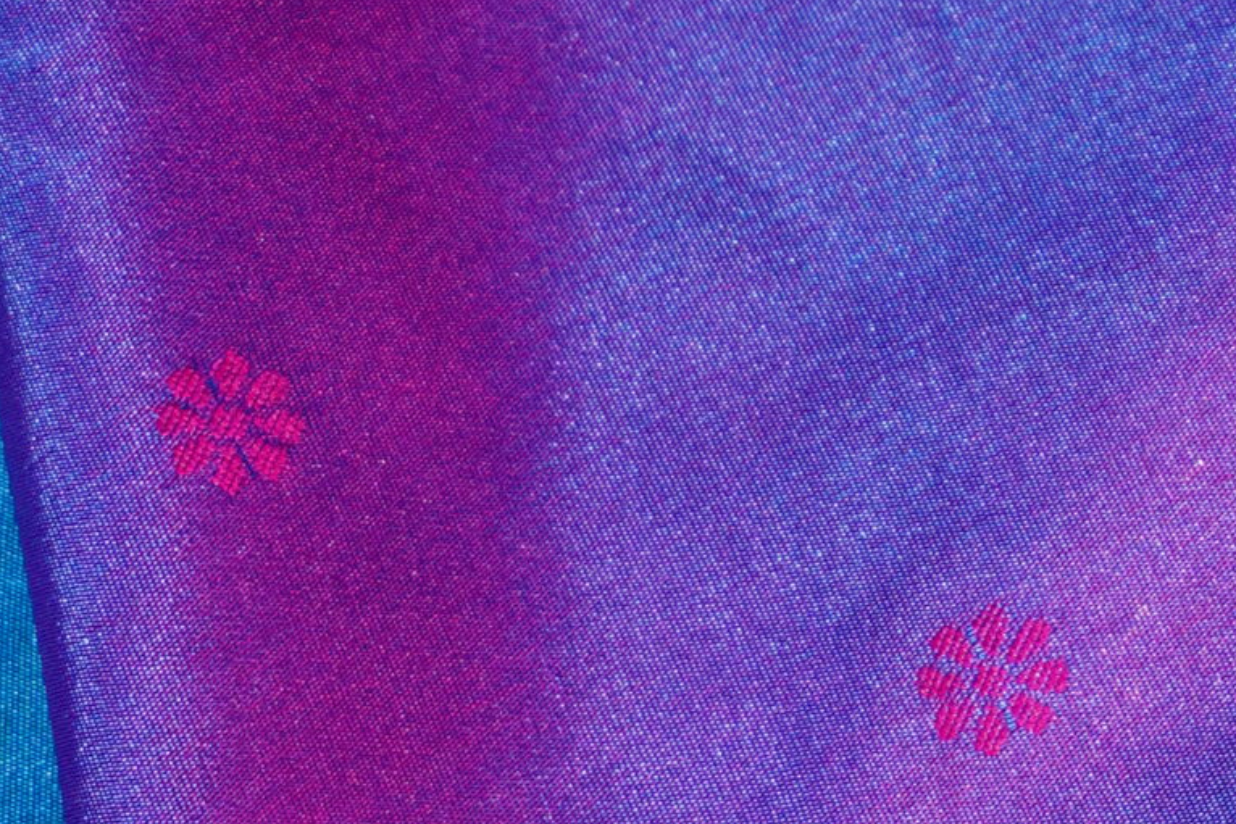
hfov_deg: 5.8
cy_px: -29
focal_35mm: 351
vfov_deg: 3.9
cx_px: 1345
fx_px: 12052
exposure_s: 1/200
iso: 400
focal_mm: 70
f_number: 2.8
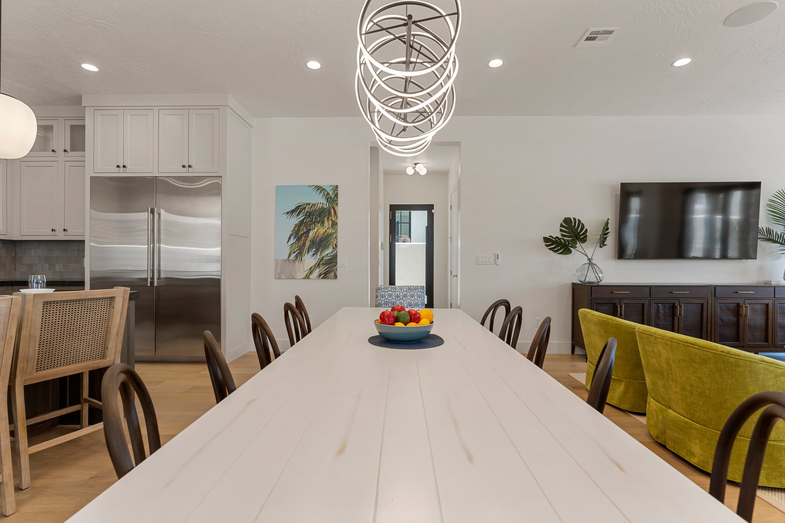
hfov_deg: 97.1
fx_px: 347
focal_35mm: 16
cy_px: 262
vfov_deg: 74.1
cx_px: 392
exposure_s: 1/4
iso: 100
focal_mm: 15.9
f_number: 8
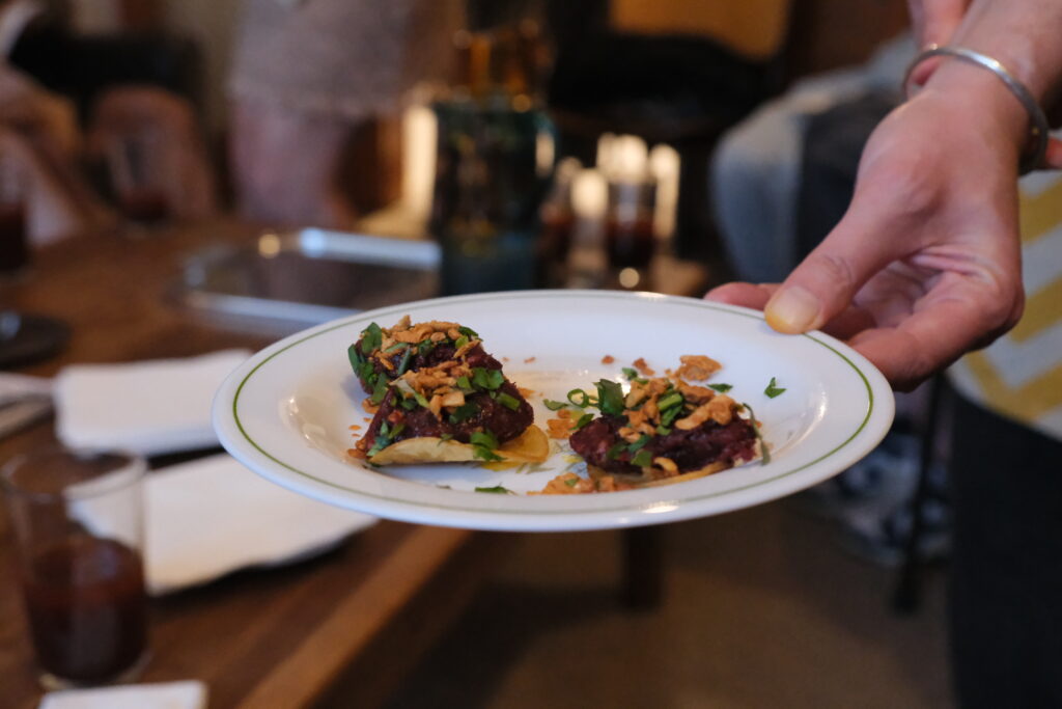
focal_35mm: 44
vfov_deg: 30.5
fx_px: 1298
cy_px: 354
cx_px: 531
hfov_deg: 44.5
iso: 12800
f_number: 4.3
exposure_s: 1/56
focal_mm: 29.3
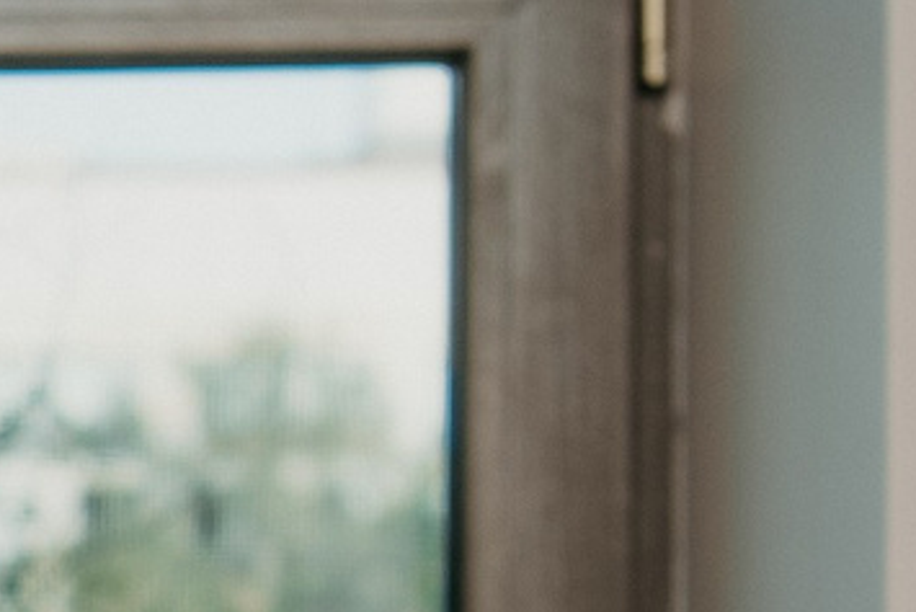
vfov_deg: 5.8
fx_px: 5854
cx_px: -1215
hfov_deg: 8.3
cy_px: 1232
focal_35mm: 230
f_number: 3.5
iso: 80
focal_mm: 30
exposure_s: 1/160
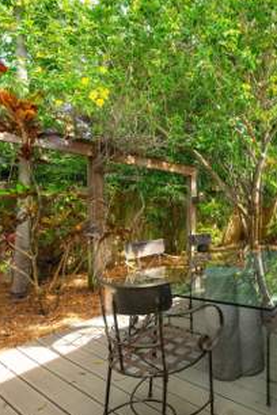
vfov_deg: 78.6
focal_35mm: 22
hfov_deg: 52.3
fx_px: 254
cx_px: 234
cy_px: 207
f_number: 8
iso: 800
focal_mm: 14
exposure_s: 1/160
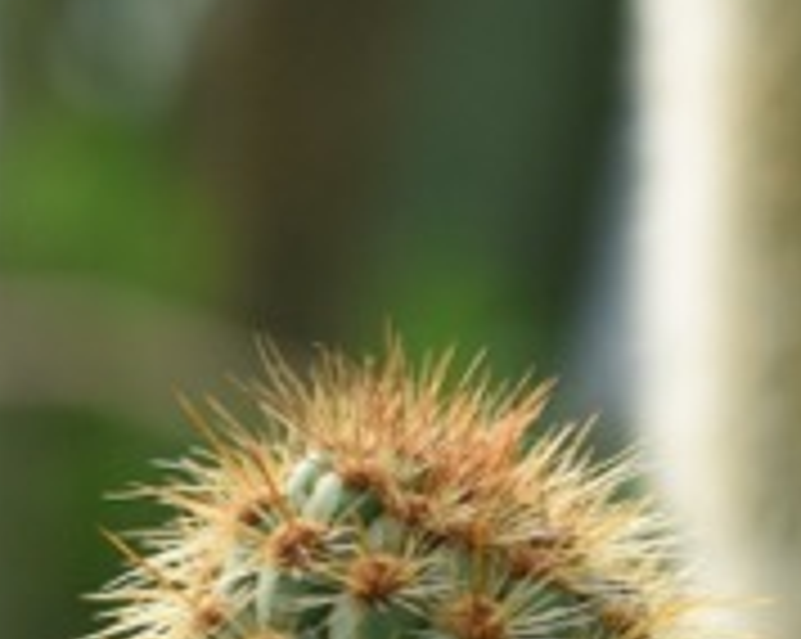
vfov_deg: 3.6
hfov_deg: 4.5
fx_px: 10017
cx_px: 1971
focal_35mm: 423
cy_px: 1269
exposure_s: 1/200
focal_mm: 50
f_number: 2
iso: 100
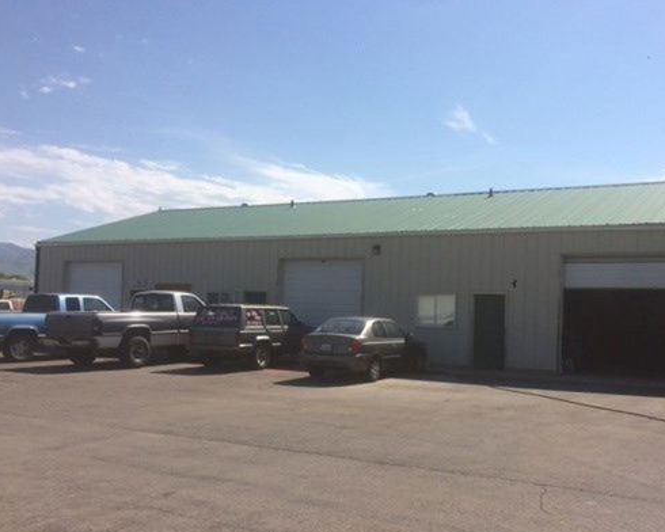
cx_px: 387
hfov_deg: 48.9
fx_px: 728
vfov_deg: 40.1
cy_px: 292
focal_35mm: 37
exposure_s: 1/3425
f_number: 2.2
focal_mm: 4.15
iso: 32
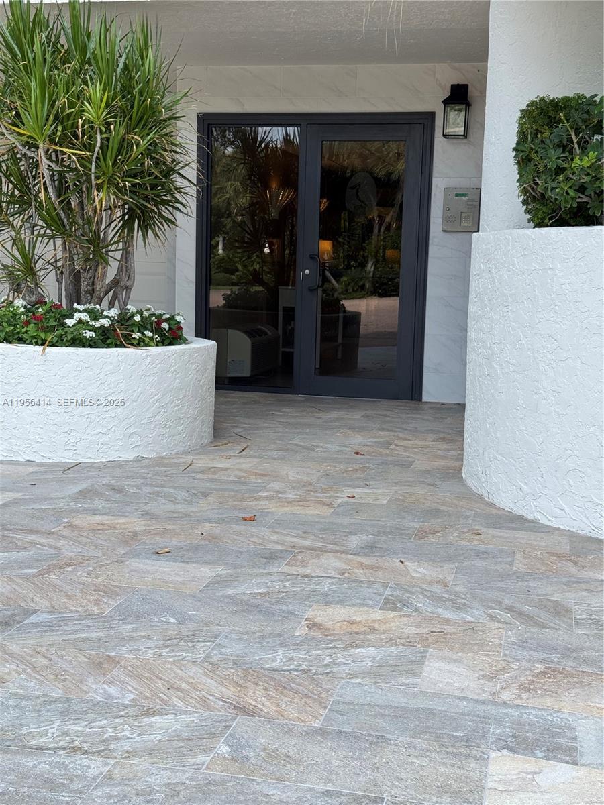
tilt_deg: -7.3
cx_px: 302
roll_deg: -1.4
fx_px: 1117
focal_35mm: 48
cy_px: 402
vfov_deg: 39.7
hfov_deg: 30.3
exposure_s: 1/926
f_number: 1.78
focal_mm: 6.76
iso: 64
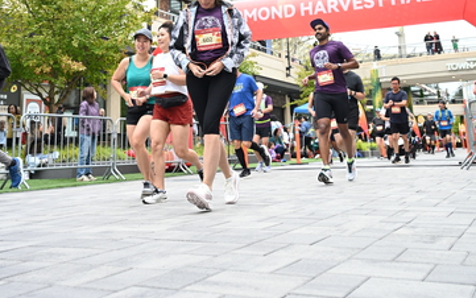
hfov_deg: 44.3
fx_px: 584
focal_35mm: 45
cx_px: 238
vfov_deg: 27.2
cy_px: 11
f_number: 4
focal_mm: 29
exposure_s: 1/640
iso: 2000
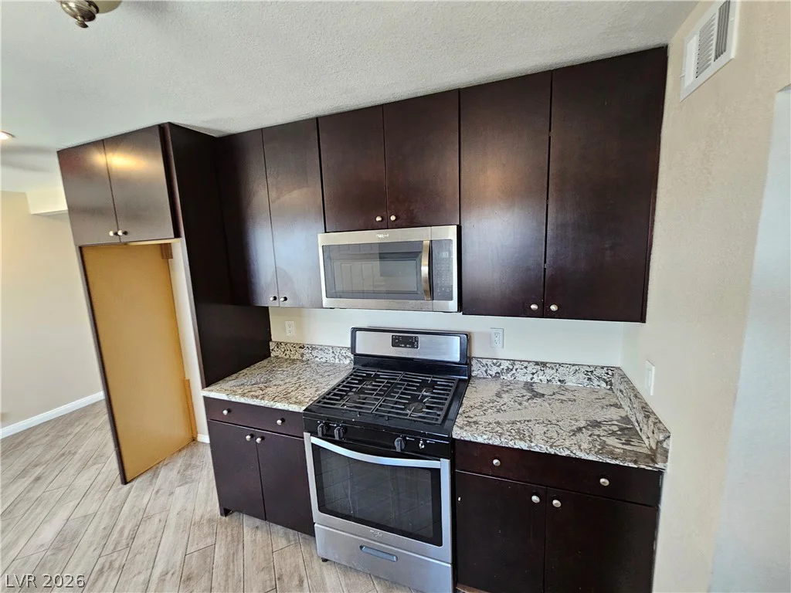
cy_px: 296
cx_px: 396
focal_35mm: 13
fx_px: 297
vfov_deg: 89.9
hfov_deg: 106.2
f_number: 2.2
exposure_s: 1/60
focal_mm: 2.2
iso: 320
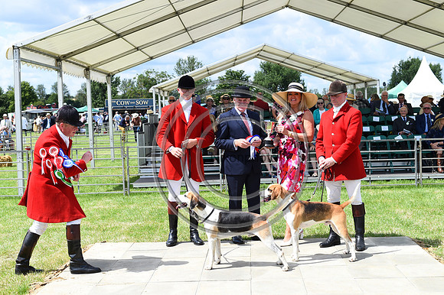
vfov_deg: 27.0
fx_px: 616
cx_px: 222
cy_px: 148
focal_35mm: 50
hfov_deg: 39.6
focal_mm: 50
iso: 400
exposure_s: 1/1250
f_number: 7.1
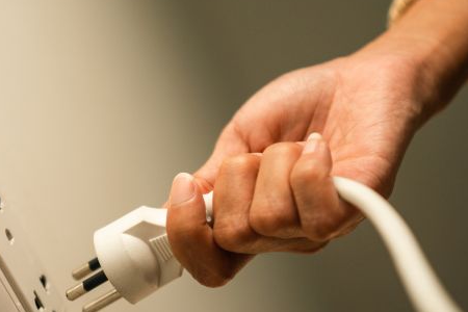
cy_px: 164
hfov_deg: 28.5
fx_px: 910
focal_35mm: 70
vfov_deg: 19.5
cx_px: 125
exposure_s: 1/250
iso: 800
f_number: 2
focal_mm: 35
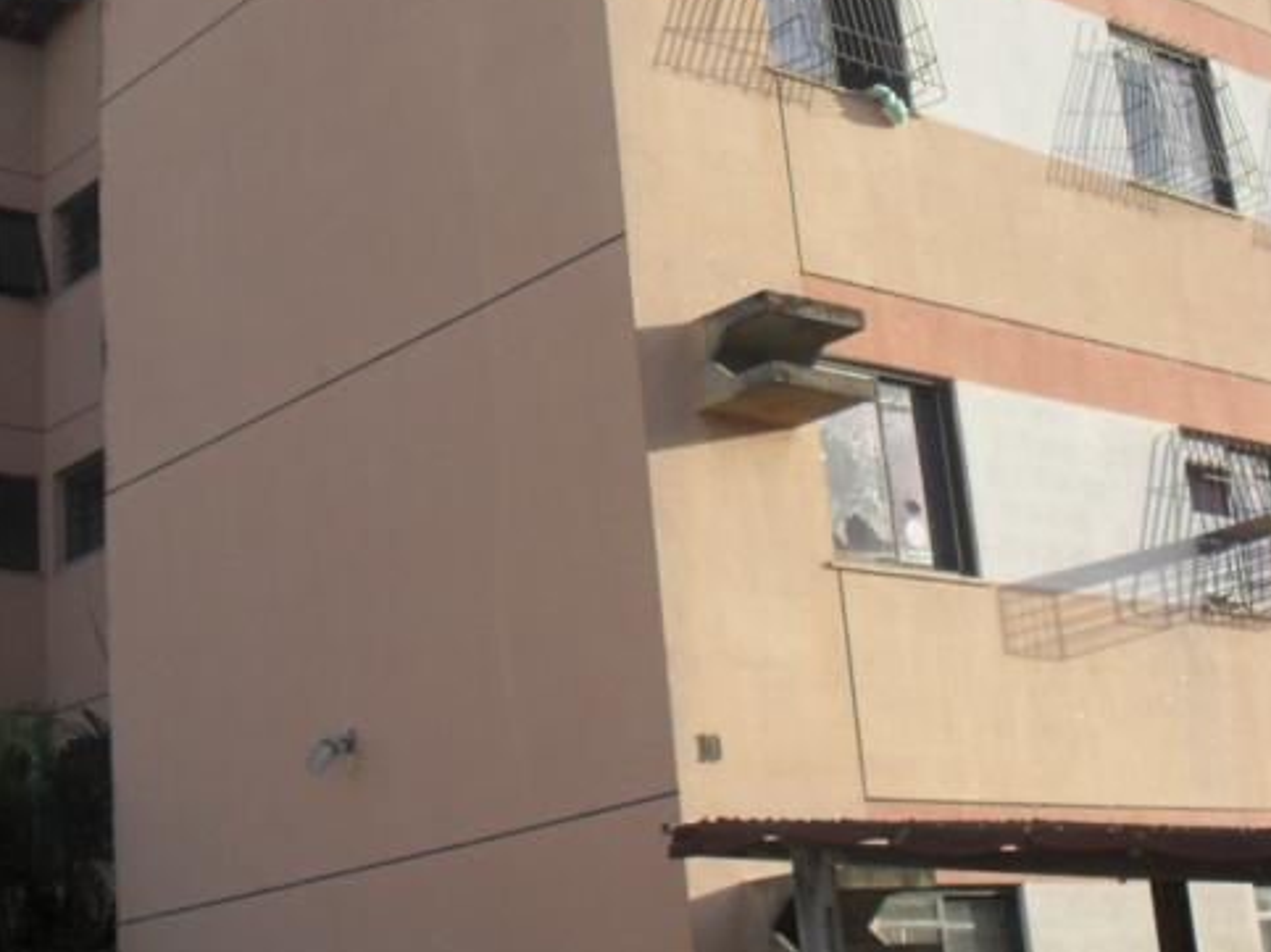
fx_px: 2313
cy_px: 245
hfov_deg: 30.7
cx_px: 621
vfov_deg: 23.1
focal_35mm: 63
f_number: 8.3
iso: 80
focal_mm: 6.3
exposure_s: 1/90
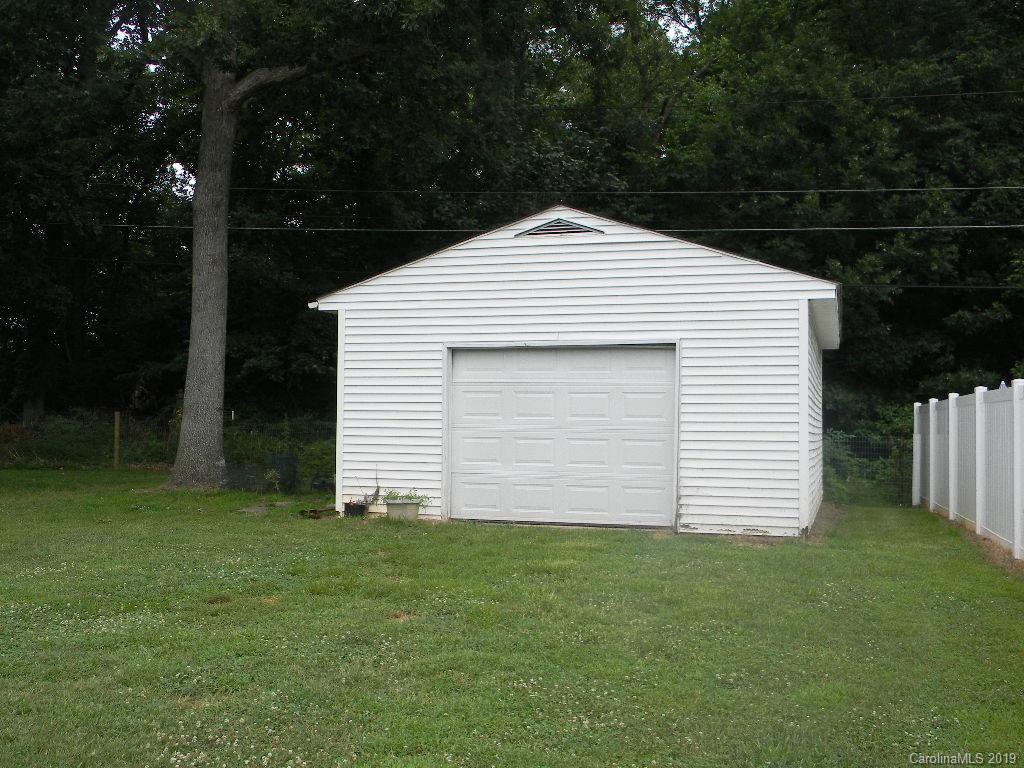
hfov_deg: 51.4
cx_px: 512
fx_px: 1065
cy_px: 384
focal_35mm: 36
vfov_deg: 39.7
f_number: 3.7
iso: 80
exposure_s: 1/358
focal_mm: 6.4
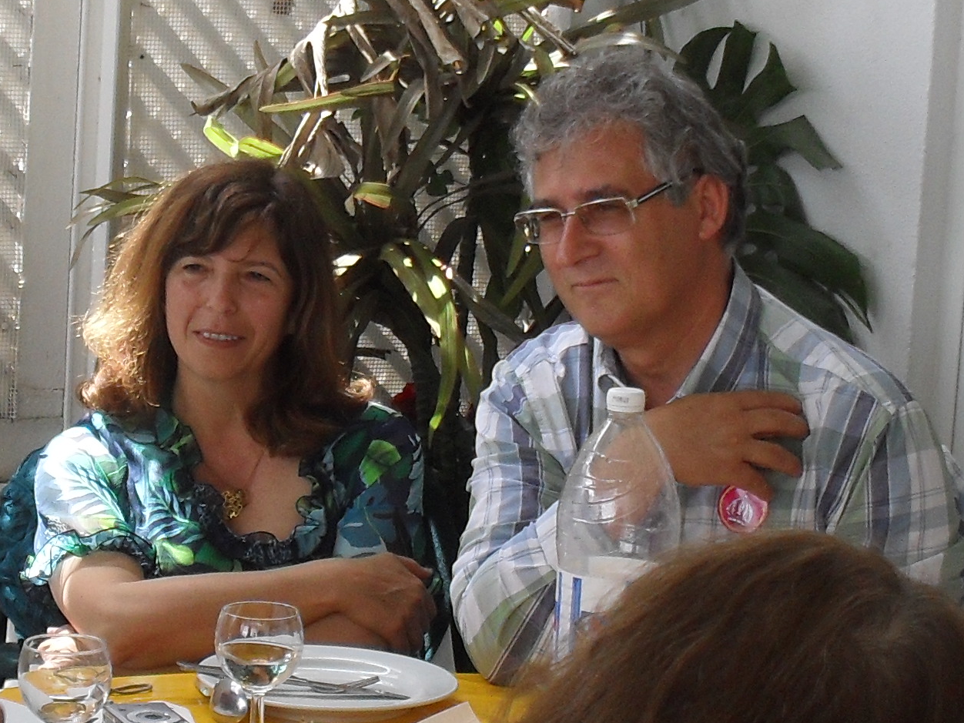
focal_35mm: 102
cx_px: 344
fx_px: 2841
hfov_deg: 19.2
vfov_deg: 14.5
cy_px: 433
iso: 100
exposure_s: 1/180
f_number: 3.2
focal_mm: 6.3
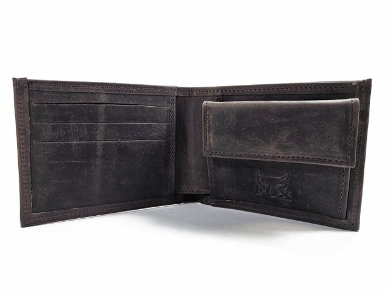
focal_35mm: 23
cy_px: 146
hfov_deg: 73.9
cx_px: 194
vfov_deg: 58.9
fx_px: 258
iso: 20
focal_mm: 6.3
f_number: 1.7
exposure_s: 1/100
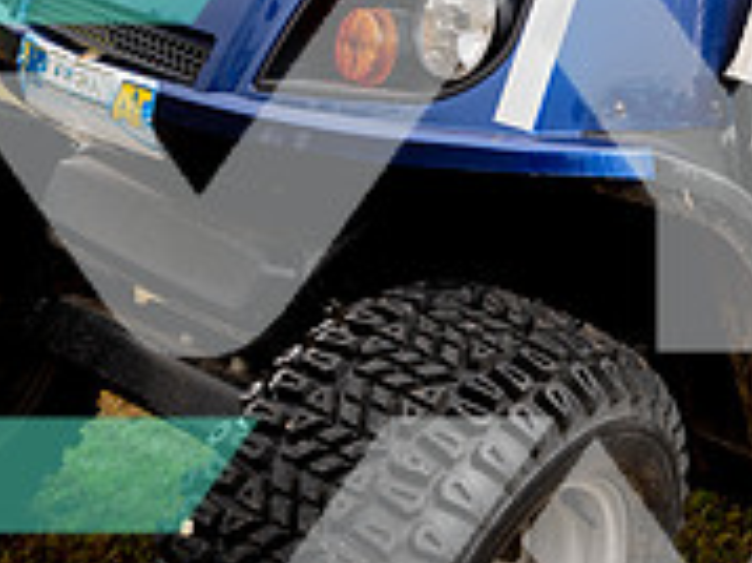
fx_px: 1758
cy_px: 132
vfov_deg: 18.1
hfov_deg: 22.3
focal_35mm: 81
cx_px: 903
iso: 200
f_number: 4.5
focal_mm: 26
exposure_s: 1/250
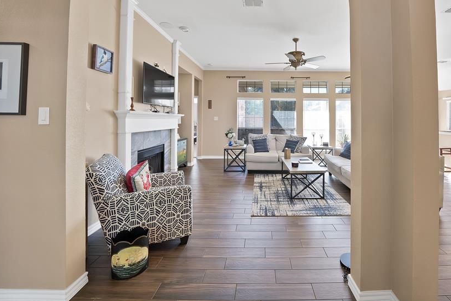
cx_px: 267
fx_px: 188
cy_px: 118
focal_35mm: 15
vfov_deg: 76.4
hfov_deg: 99.3
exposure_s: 1/4
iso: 640
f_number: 9
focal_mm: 12
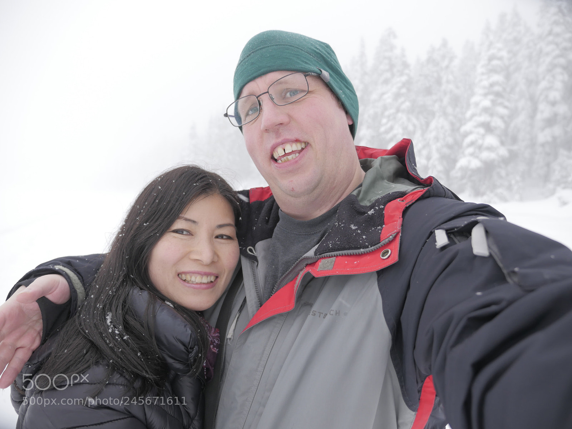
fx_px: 397
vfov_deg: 56.8
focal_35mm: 24
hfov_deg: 71.6
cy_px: 214
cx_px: 286
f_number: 2.8
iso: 200
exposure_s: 1/200
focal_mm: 12
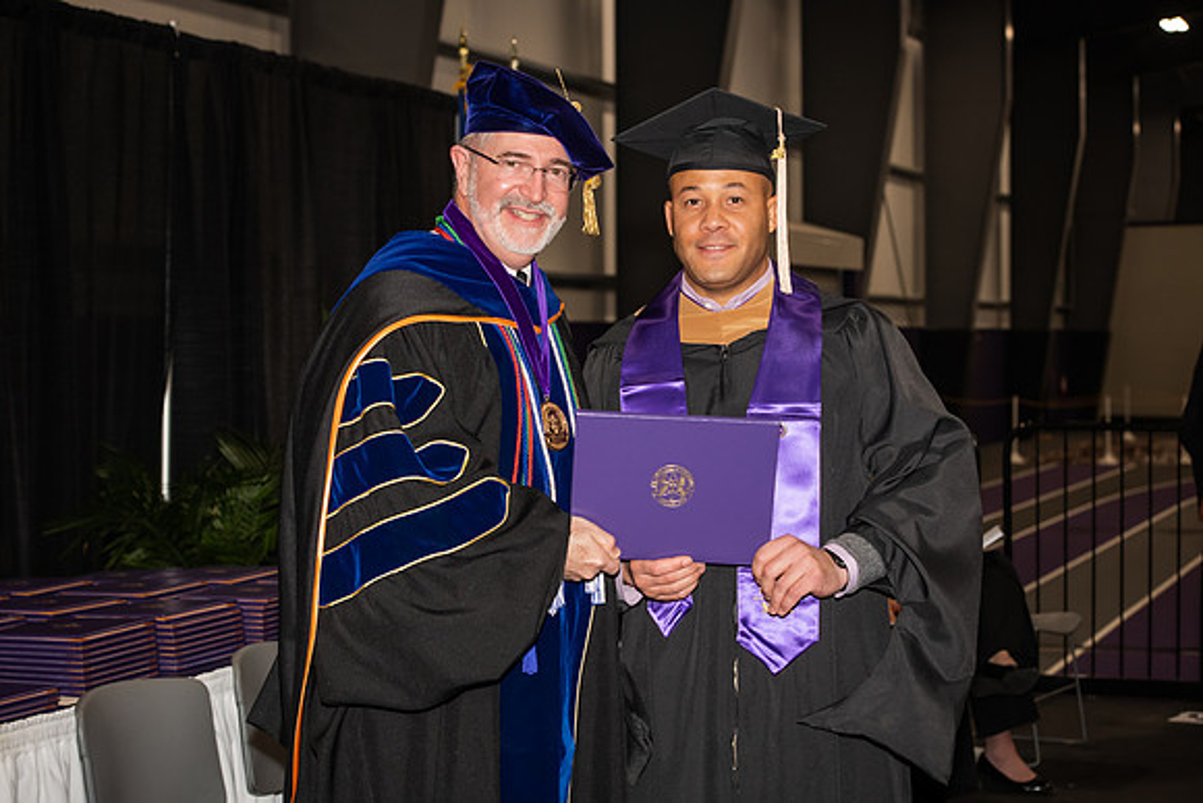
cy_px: 402
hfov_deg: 28.8
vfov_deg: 19.5
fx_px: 2340
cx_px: 602
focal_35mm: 70
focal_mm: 70
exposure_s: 1/200
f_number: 5.6
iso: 1000
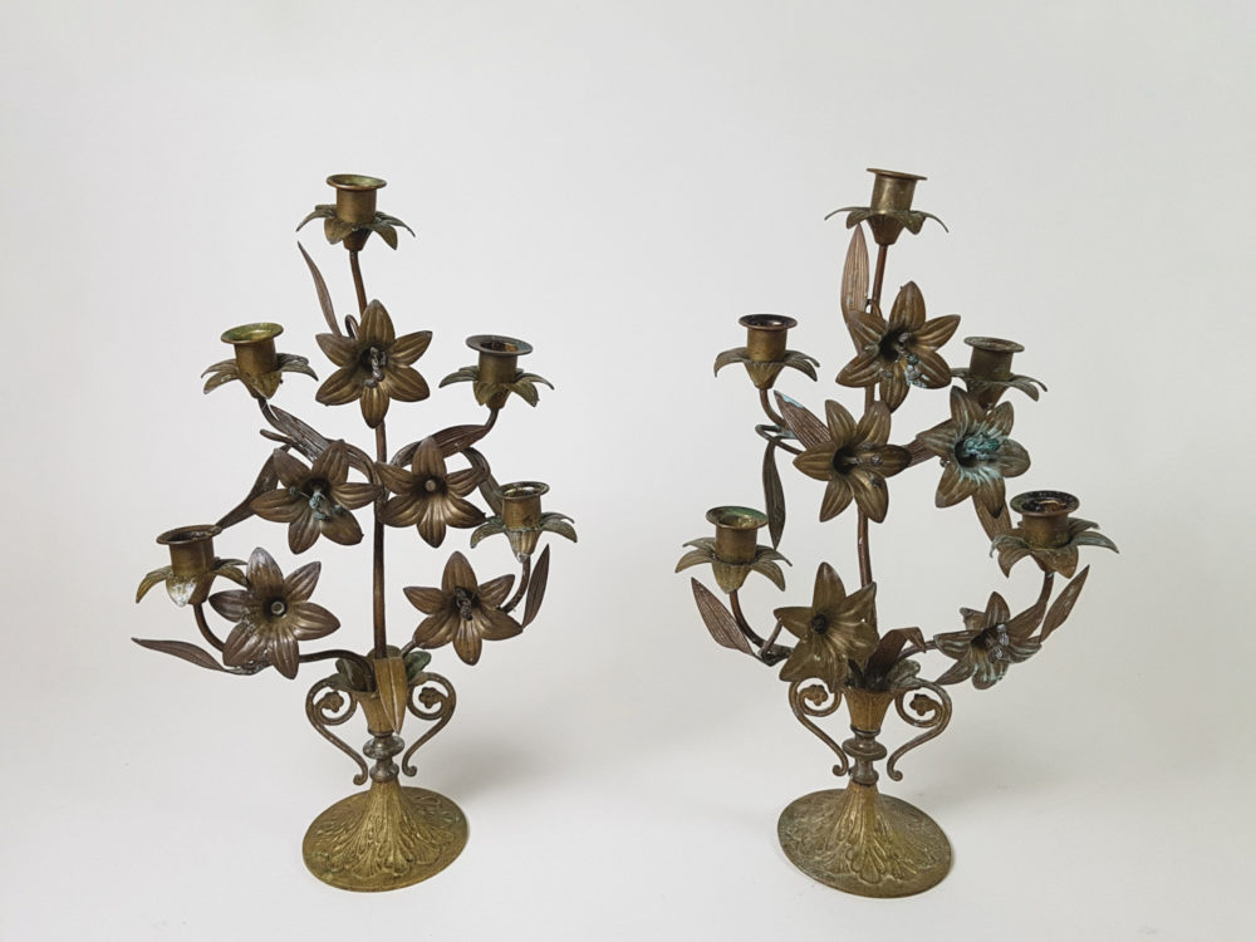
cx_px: 628
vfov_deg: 53.1
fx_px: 943
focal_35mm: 26
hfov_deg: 67.3
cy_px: 471
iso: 80
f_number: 1.7
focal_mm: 4.2
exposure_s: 1/50
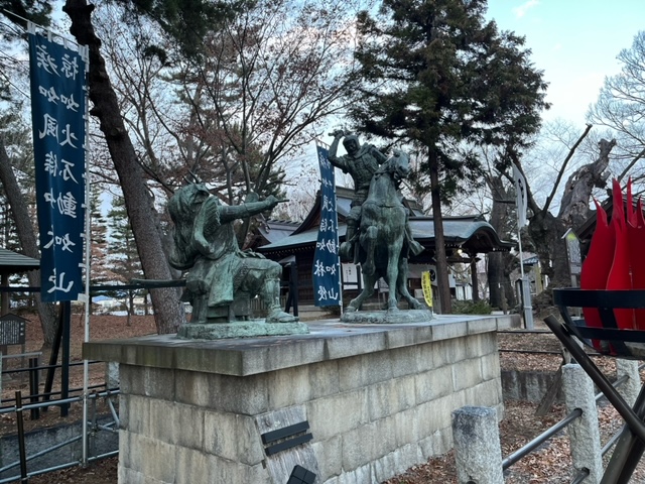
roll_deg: +2.4
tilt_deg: +6.1
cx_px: 322
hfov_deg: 67.3
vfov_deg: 53.1
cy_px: 242
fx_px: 484
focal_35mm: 26
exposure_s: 1/90
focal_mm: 5.1
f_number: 1.6
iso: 125
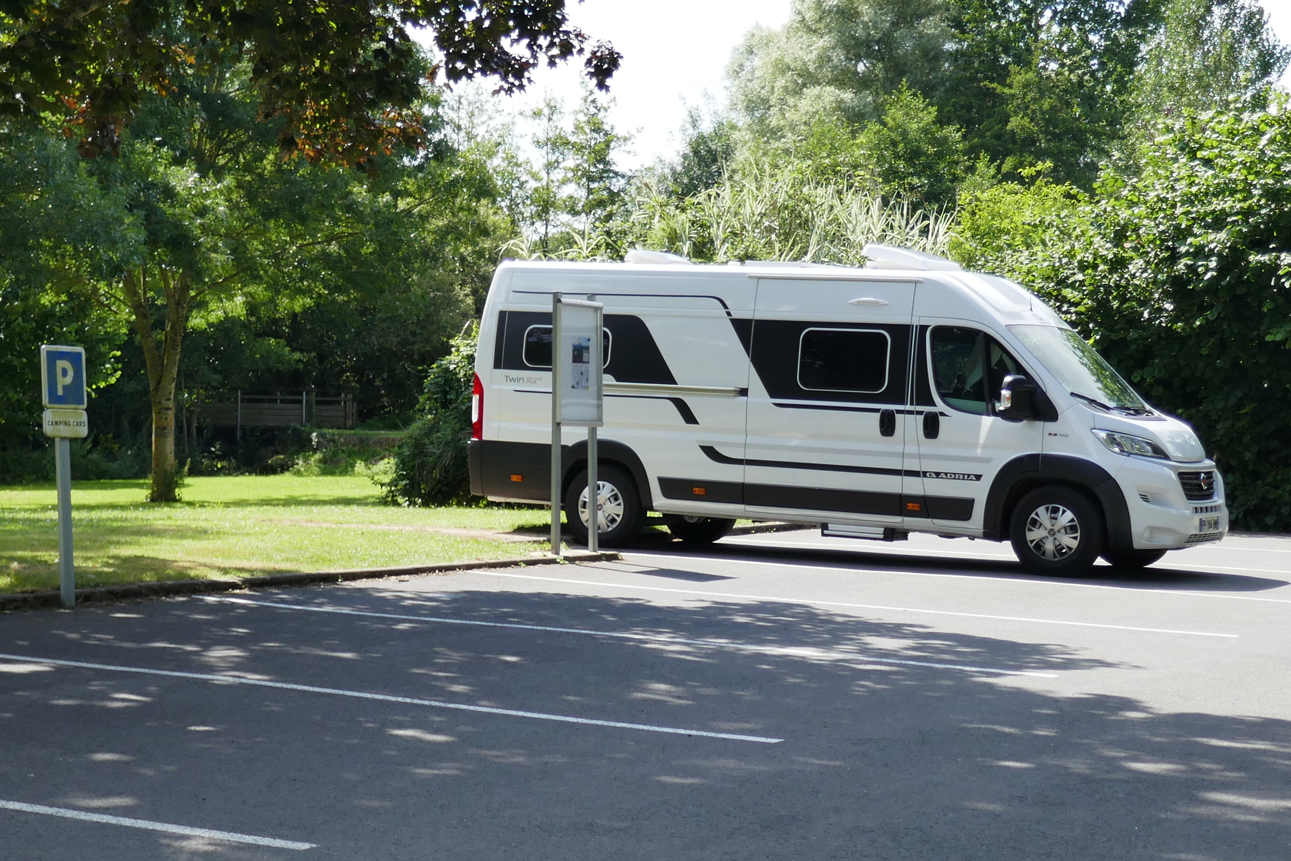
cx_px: 473
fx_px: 2689
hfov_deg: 26.9
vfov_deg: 18.1
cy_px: 239
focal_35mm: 75
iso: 125
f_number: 3.5
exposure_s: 1/500
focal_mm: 13.3
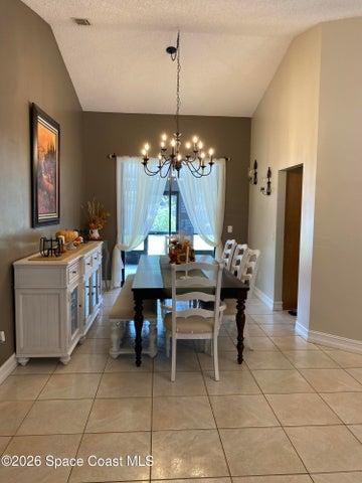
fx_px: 363
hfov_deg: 53.1
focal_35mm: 26
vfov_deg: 67.3
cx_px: 181
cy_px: 242
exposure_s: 1/60
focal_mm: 4.25
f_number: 1.8
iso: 64
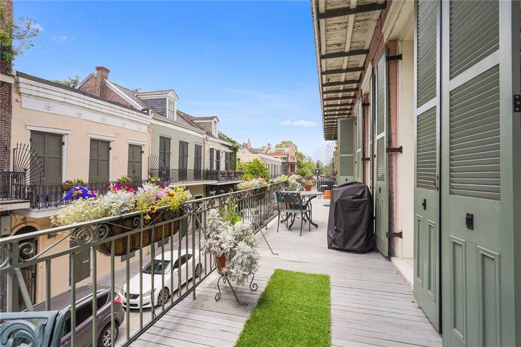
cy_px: 174
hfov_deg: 93.3
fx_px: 246
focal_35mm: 17
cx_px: 260
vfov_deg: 70.4
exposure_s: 1/160
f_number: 11
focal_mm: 17
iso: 800
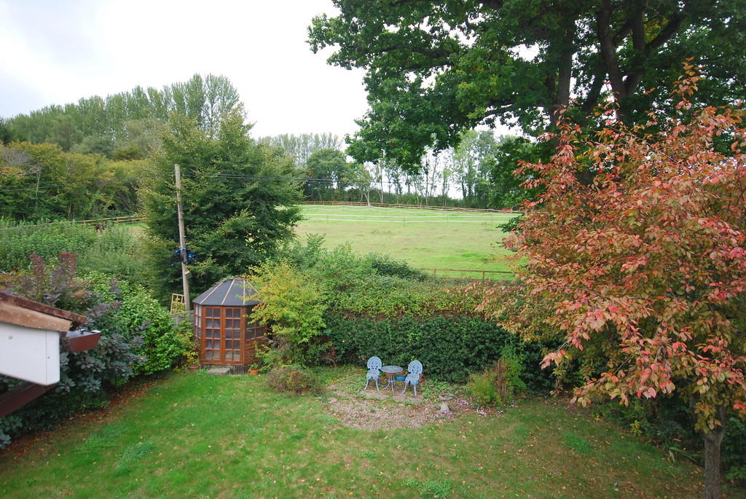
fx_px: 404
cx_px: 373
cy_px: 250
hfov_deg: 85.4
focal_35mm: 20
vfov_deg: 63.3
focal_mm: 13
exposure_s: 1/100
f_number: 5
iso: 200
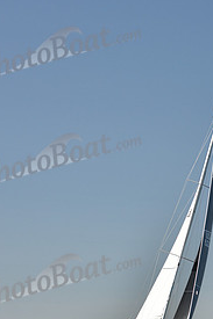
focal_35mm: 169
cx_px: 202
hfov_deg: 8.1
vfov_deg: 12.2
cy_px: 202
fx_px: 1502
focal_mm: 80
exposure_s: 1/1250
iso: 250
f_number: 2.8
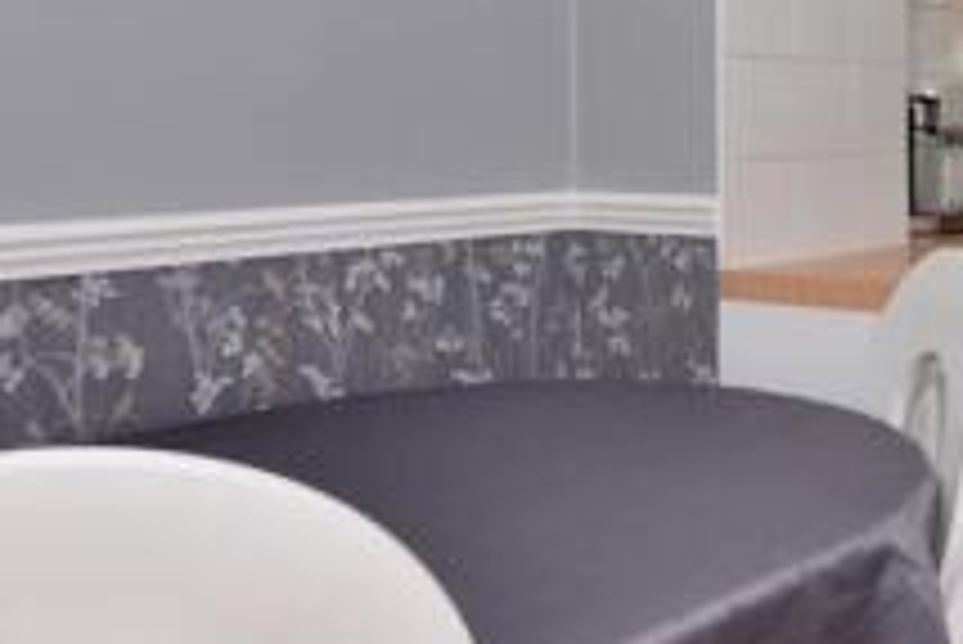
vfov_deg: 28.5
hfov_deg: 39.1
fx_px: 1231
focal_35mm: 46
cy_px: 101
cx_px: 900
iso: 400
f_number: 6.3
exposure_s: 1/100
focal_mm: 10
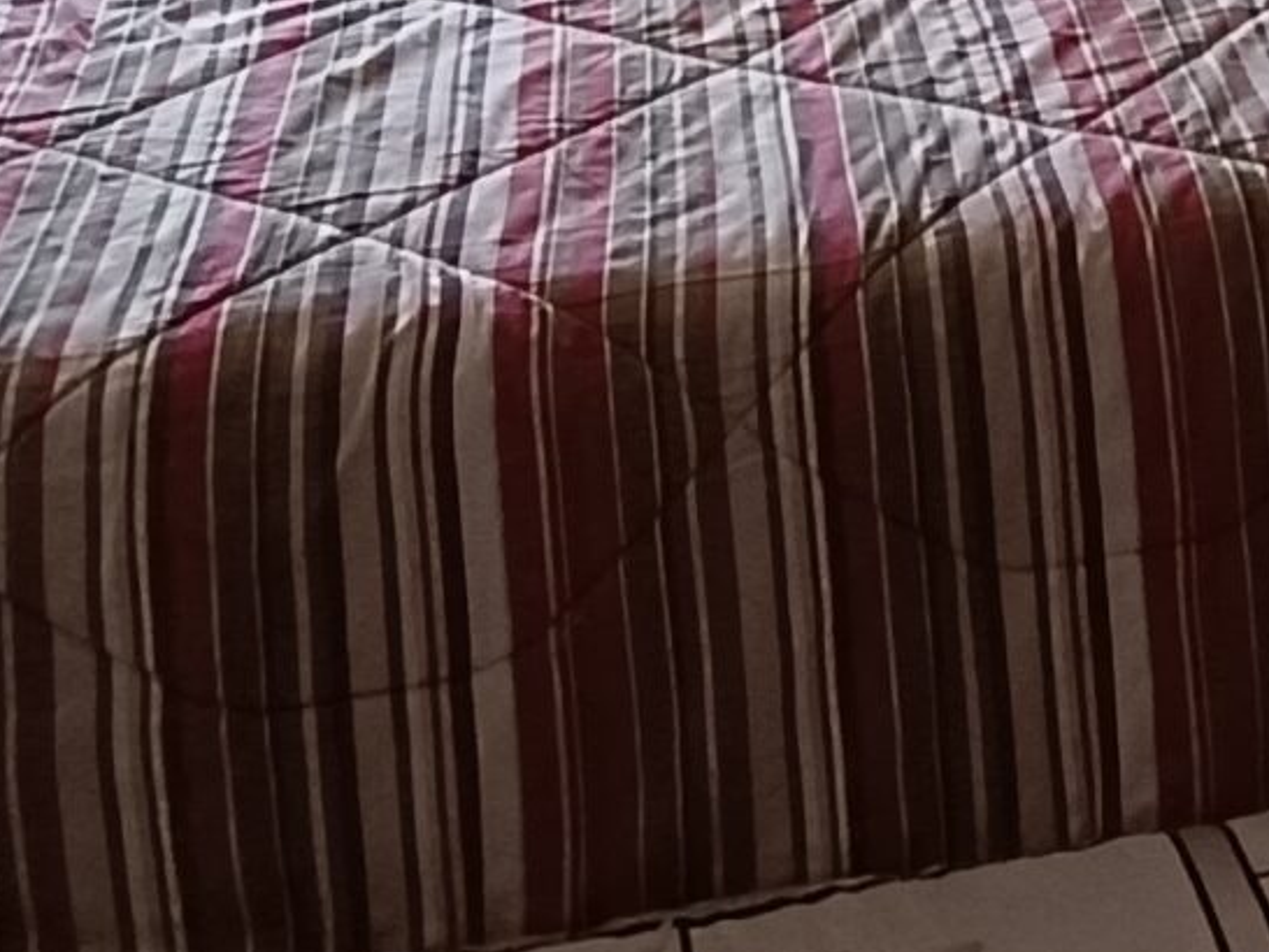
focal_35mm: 75
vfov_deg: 17.2
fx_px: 2751
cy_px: -574
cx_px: 1322
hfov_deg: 24.6
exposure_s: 1/50
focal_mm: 1.66
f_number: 2.2
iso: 178
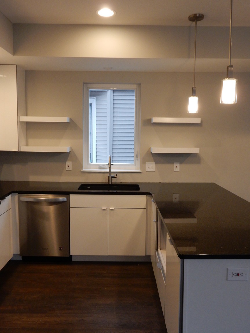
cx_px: 125
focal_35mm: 30
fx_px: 289
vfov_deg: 60.0
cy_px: 166
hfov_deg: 46.8
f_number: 4
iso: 280
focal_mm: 5.4
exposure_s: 1/30
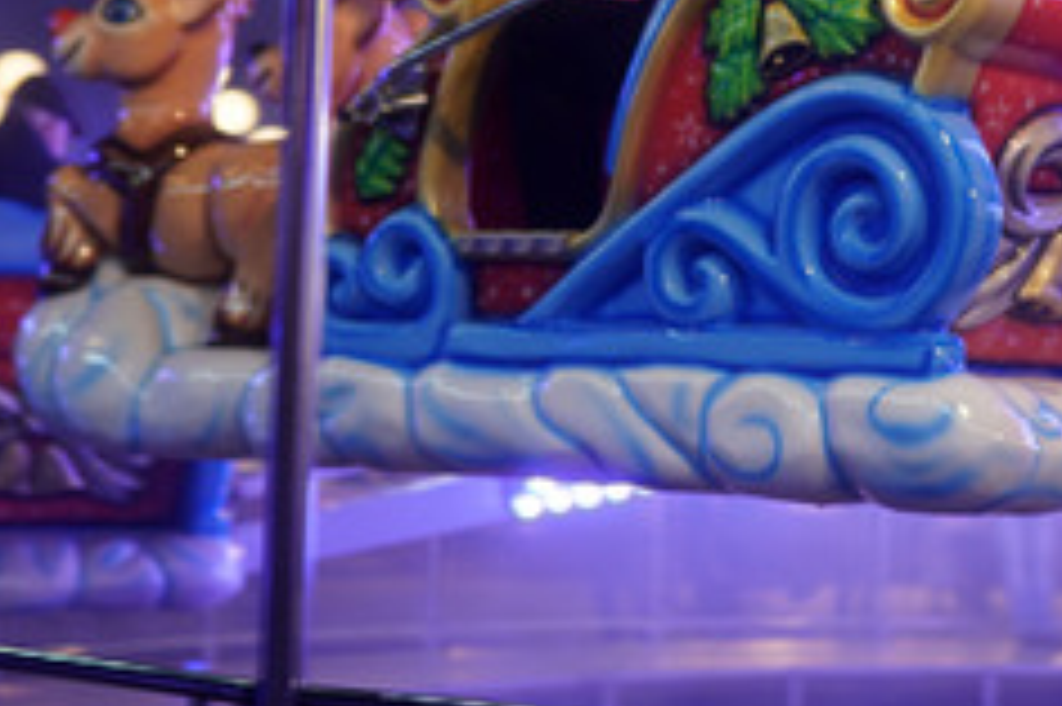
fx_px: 2535
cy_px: 193
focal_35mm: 86
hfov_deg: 23.6
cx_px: 686
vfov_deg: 15.8
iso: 160
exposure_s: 1/125
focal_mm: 30
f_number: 1.4
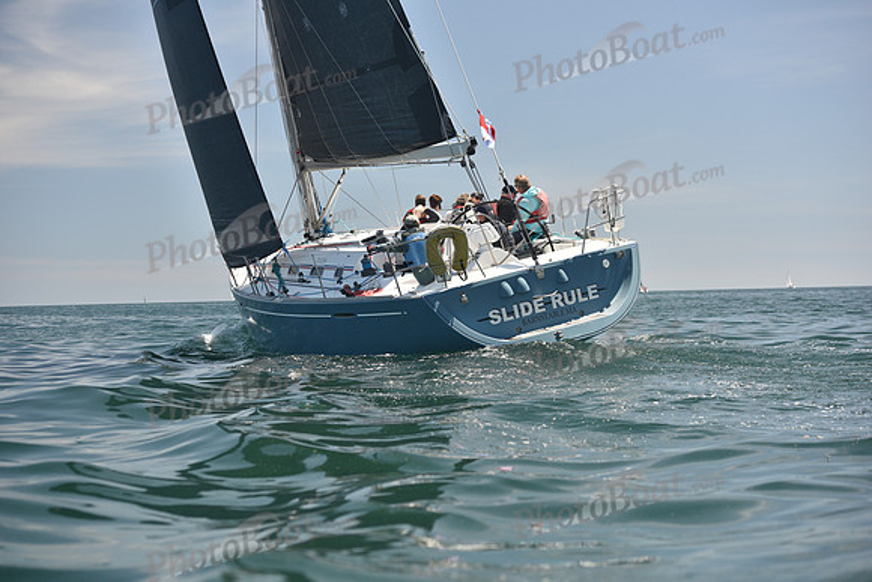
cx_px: 436
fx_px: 1696
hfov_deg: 28.8
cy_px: 291
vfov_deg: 19.5
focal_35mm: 70
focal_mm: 70
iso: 250
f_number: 4
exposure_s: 1/800
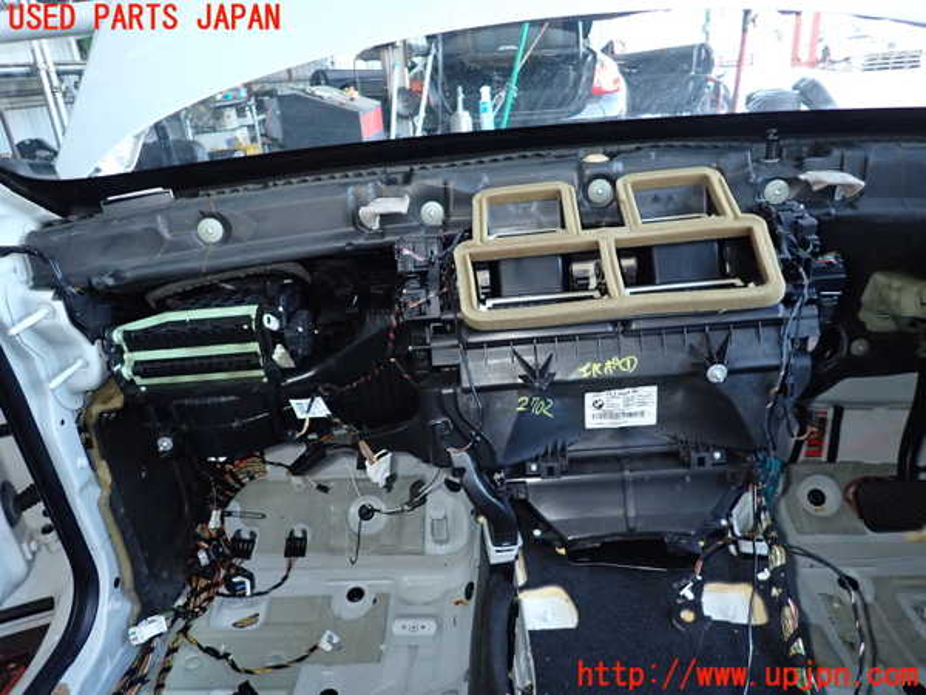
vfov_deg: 54.9
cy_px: 348
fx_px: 669
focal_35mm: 25
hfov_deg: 69.4
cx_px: 463
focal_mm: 4.5
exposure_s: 1/100
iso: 400
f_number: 2
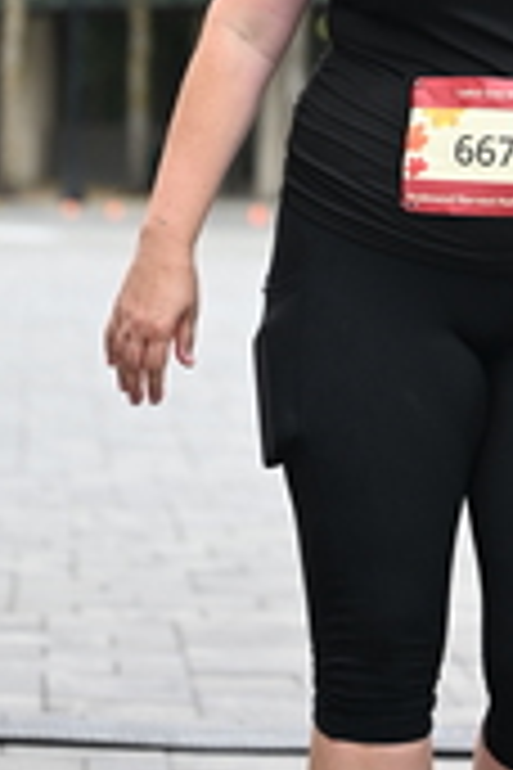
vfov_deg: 8.6
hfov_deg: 5.8
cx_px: 524
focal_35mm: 238
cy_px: -63
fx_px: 5087
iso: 400
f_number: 2.8
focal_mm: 74
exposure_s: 1/1250
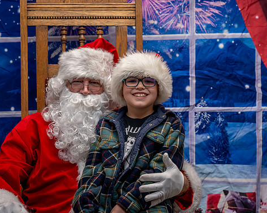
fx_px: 577
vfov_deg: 21.0
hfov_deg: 26.1
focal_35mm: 73
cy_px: 107
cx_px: 119
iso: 4000
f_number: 4.5
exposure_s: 1/400
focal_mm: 60
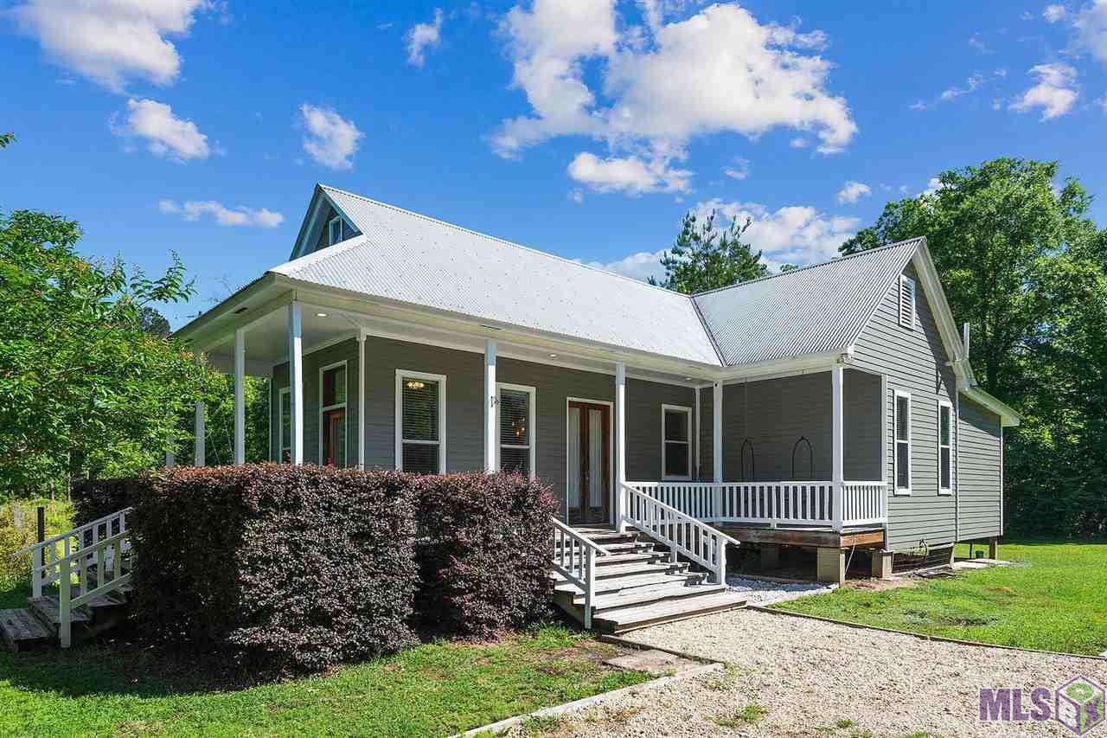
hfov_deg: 78.6
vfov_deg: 57.2
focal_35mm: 22
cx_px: 554
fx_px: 676
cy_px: 369
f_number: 10
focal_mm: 22
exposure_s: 1/640
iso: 400
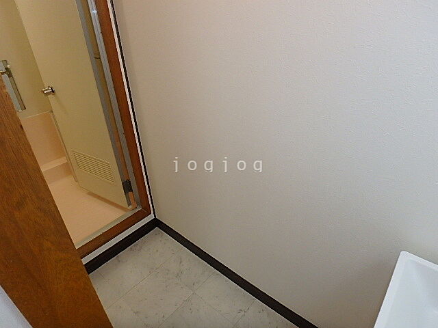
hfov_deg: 79.0
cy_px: 164
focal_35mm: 21
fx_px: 266
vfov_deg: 63.4
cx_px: 219
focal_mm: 3.7
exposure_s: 1/30
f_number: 3.5
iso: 250
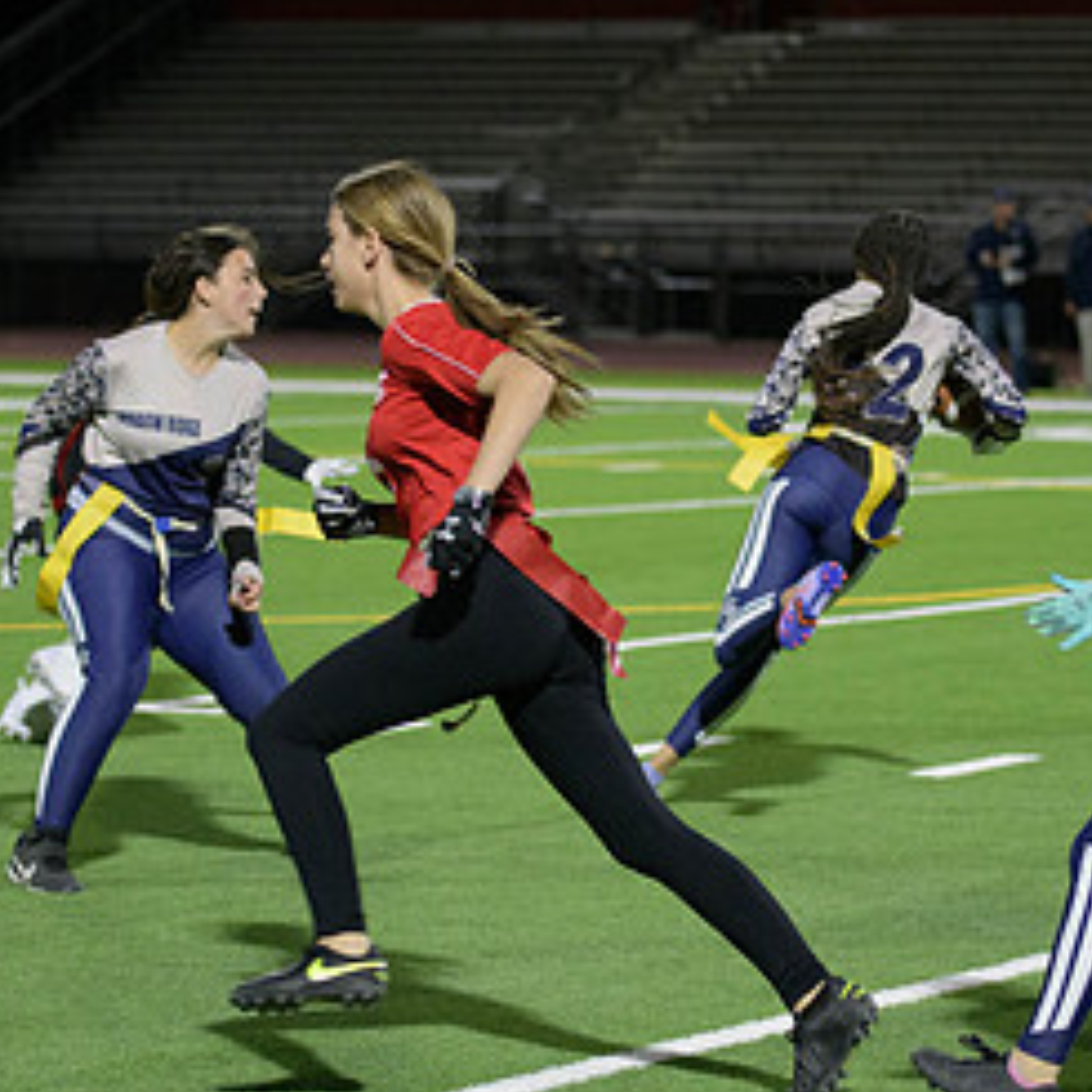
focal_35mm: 171
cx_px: 646
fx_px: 6103
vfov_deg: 10.2
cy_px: 568
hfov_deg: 10.2
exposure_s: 1/640
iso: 2800
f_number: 2.8
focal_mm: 85
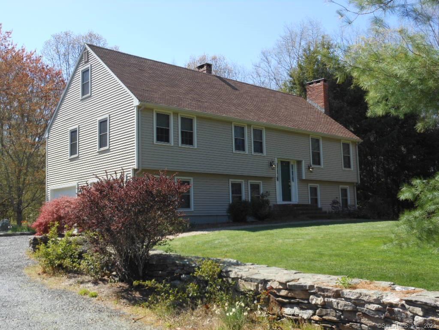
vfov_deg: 36.8
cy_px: 165
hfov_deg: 47.9
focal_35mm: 39
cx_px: 220
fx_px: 495
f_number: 4.3
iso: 80
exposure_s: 1/250
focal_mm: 6.9
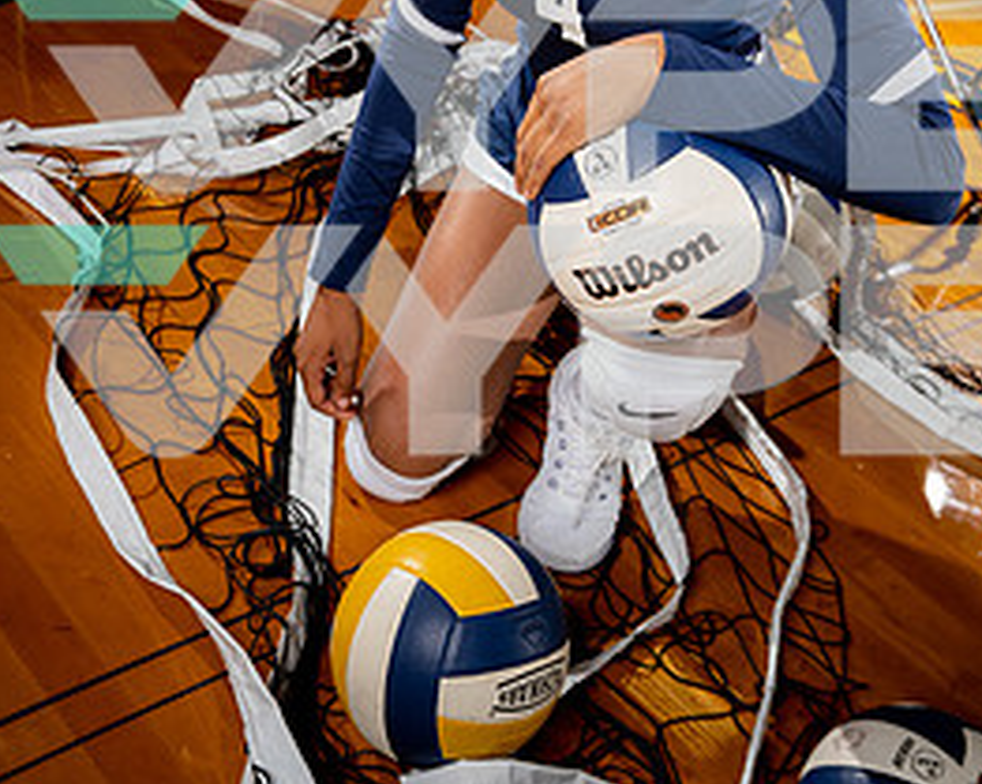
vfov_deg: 29.0
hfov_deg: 37.3
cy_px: 79
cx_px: 543
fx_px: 1452
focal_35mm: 50
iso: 250
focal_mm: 31
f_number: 5.6
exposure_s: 1/250
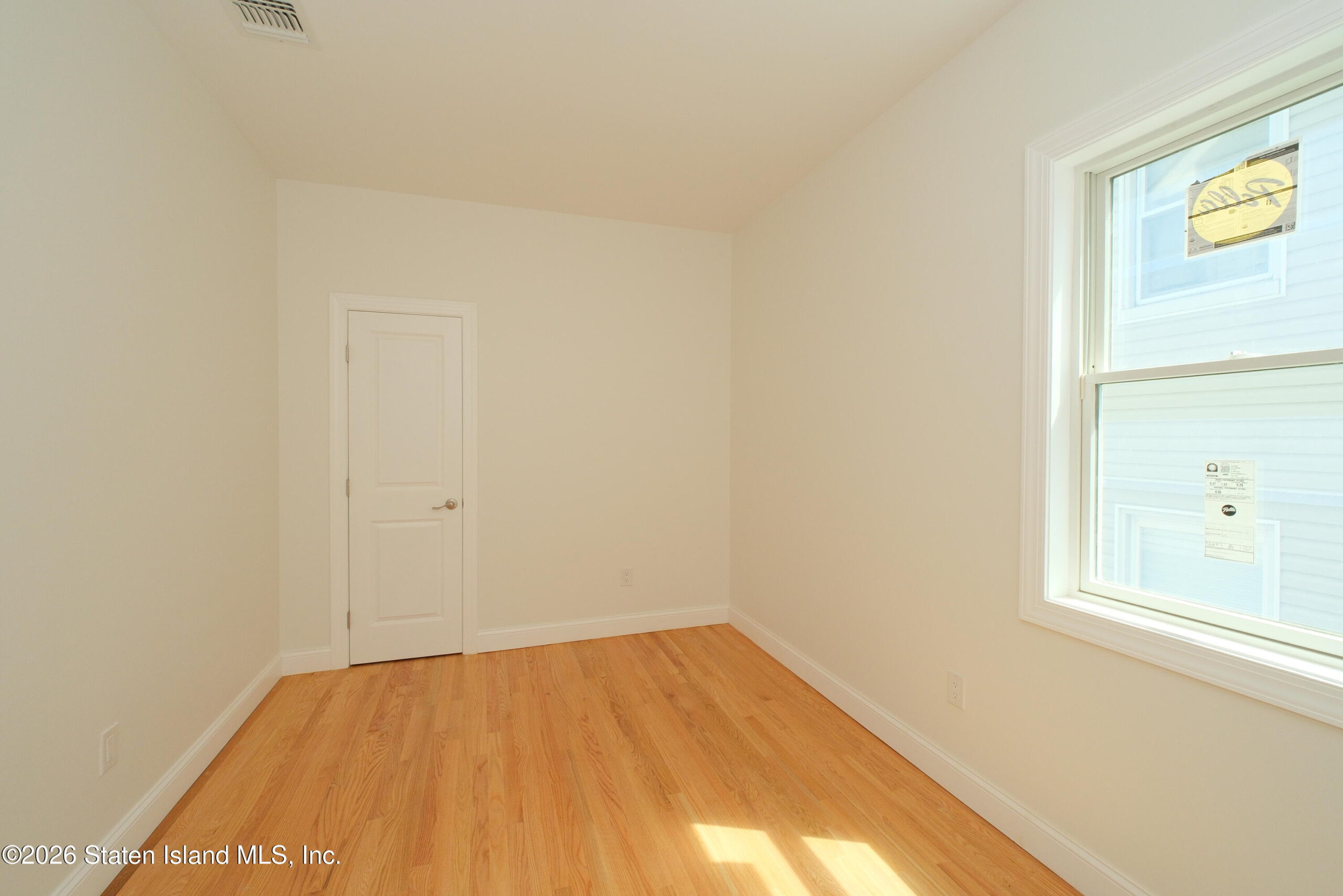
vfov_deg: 77.3
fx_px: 560
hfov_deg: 100.4
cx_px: 672
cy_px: 448
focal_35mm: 15
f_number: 7.1
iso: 800
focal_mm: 10
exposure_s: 1/125
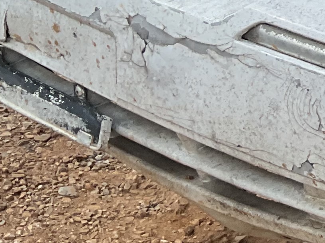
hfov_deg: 11.7
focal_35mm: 143
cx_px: 745
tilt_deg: -15.6
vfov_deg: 10.1
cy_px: -106
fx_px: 1342
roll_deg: -9.1
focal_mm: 3
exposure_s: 1/1015
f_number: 1.8
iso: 16
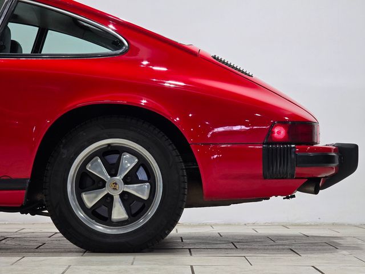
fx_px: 1213
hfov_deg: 17.1
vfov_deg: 12.9
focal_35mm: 115
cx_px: 182
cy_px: 137
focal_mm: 18.6
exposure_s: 1/120
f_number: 3.4
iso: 320
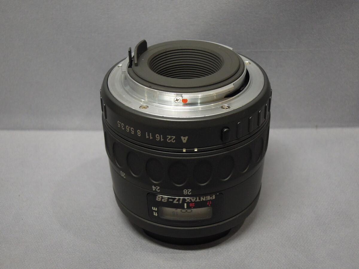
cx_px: 180
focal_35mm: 55
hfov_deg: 34.9
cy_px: 134
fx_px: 570
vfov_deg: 26.6
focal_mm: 9.9
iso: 400
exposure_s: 1/50
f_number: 3.5
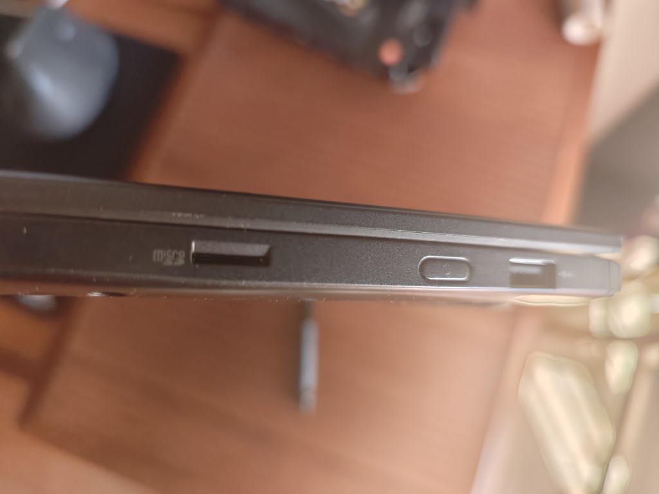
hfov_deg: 73.9
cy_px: 247
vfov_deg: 58.9
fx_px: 438
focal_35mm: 23
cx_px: 330
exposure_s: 1/267
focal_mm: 6.51
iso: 2887
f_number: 1.57
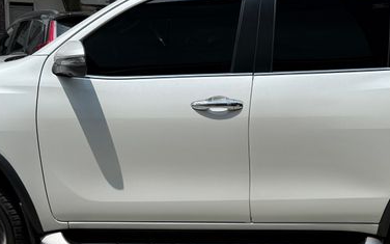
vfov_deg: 19.8
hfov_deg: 31.5
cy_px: 195
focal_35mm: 65
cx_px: 206
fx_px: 691
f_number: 1.78
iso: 80
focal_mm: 6.76
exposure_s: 1/7353
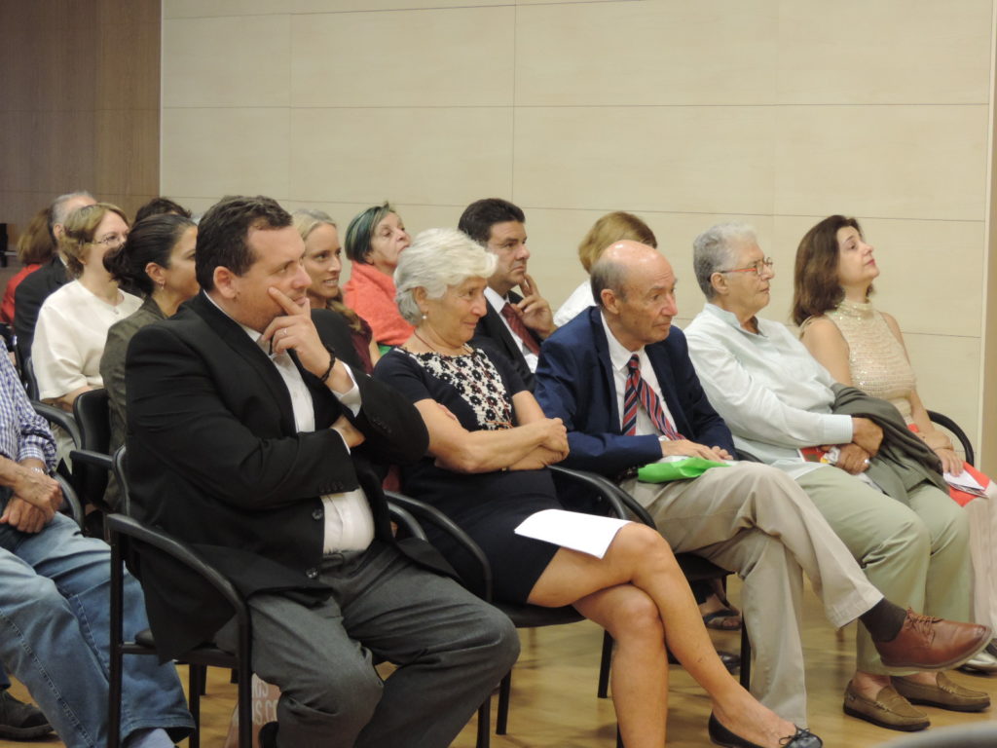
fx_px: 2160
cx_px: 498
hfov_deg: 26.0
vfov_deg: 19.6
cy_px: 374
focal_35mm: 75
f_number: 3.9
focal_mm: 13.3
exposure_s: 1/25
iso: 640
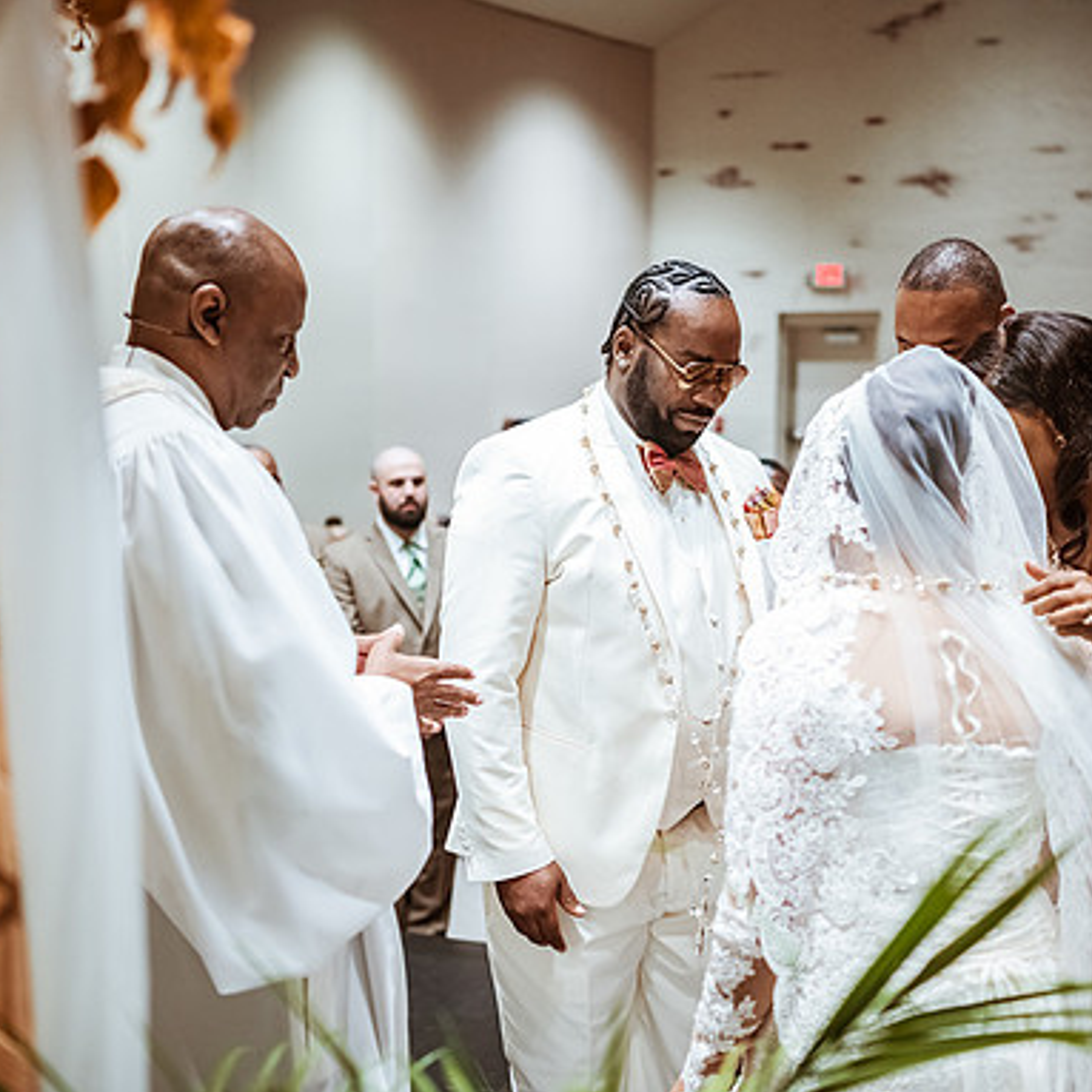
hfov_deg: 37.5
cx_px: 624
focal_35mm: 45
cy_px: 549
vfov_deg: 37.6
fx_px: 1606
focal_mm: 35
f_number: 1.8
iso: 1250
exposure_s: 1/500
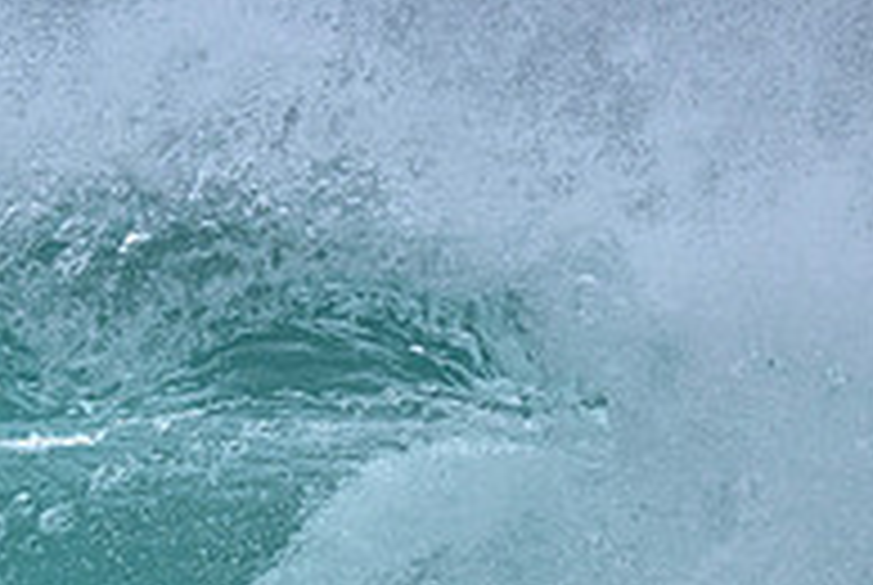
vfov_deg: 0.5
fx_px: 65744
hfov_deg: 0.8
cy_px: 929
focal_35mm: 2707
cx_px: -545
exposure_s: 1/2000
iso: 640
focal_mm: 800
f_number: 6.3
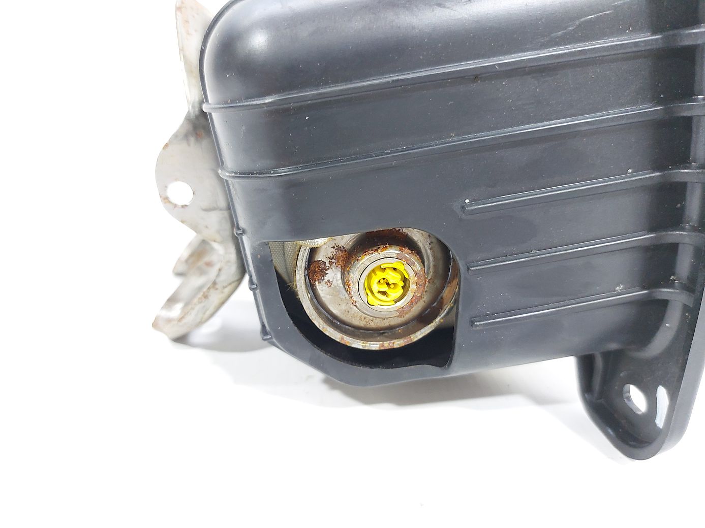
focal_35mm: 24
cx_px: 352
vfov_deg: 56.8
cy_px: 264
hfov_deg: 71.6
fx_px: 489
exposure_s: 1/50
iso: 250
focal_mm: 5.23
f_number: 1.8
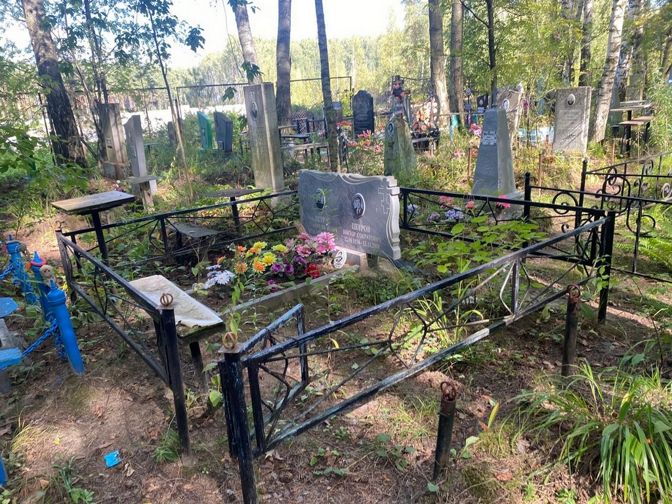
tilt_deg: -20.2
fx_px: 505
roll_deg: +0.6
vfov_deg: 53.1
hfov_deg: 67.3
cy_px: 252
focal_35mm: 26
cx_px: 336
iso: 50
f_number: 1.8
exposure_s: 1/122
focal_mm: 4.25
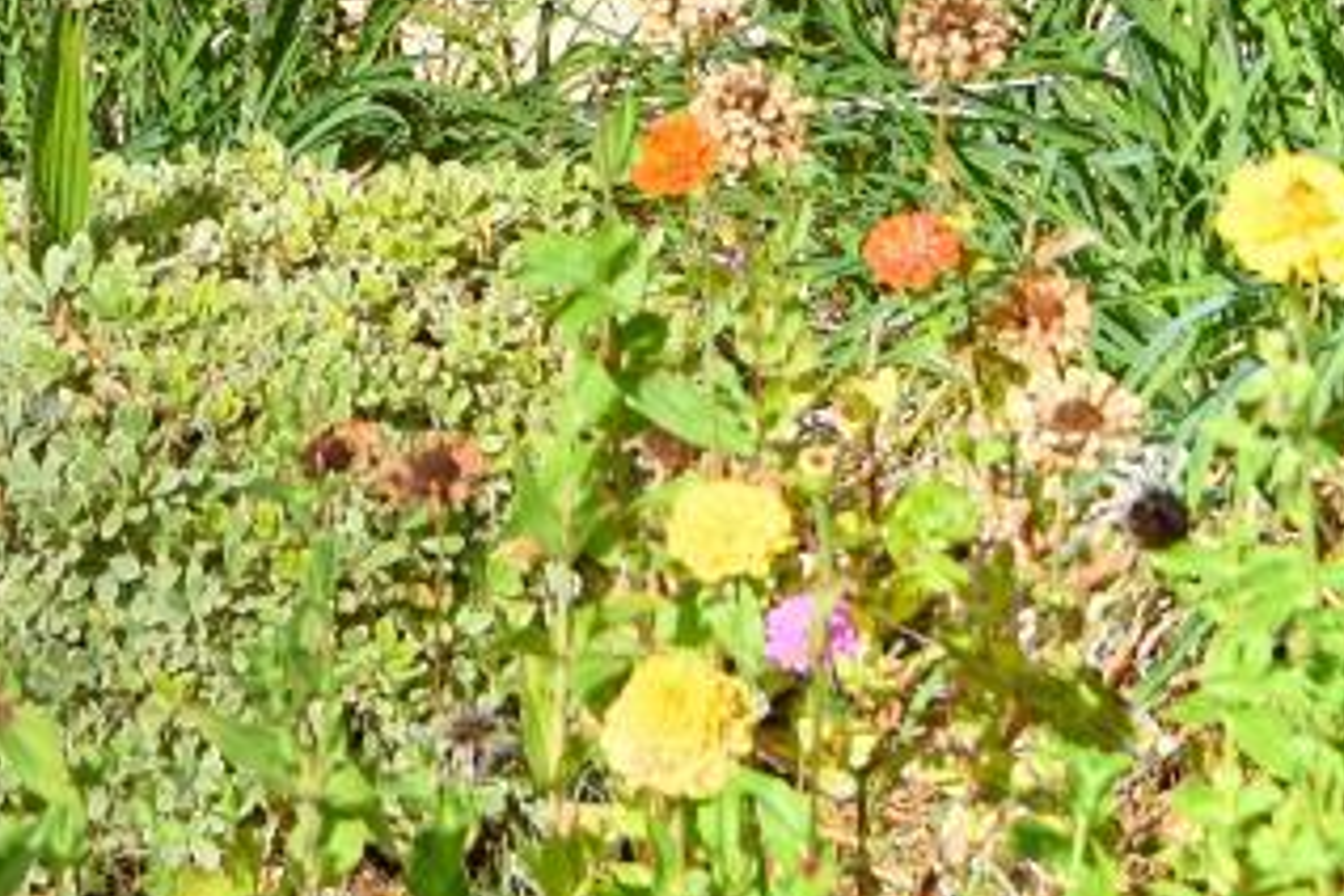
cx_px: 148
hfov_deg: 12.0
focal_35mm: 170
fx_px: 6346
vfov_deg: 7.8
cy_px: -850
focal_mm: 24
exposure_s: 1/400
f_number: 6.3
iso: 100
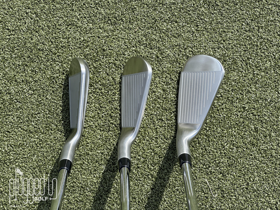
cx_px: 140
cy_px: 105
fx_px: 623
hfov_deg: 25.3
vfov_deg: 19.1
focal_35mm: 77
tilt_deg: -84.9
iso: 32
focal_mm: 9
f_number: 2.8
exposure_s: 1/316
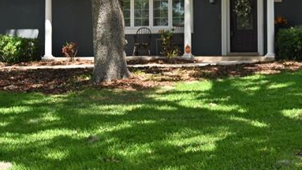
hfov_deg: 24.8
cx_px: 255
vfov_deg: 14.3
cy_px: 30
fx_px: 672
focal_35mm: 84
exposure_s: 1/250
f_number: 5.6
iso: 140
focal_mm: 30
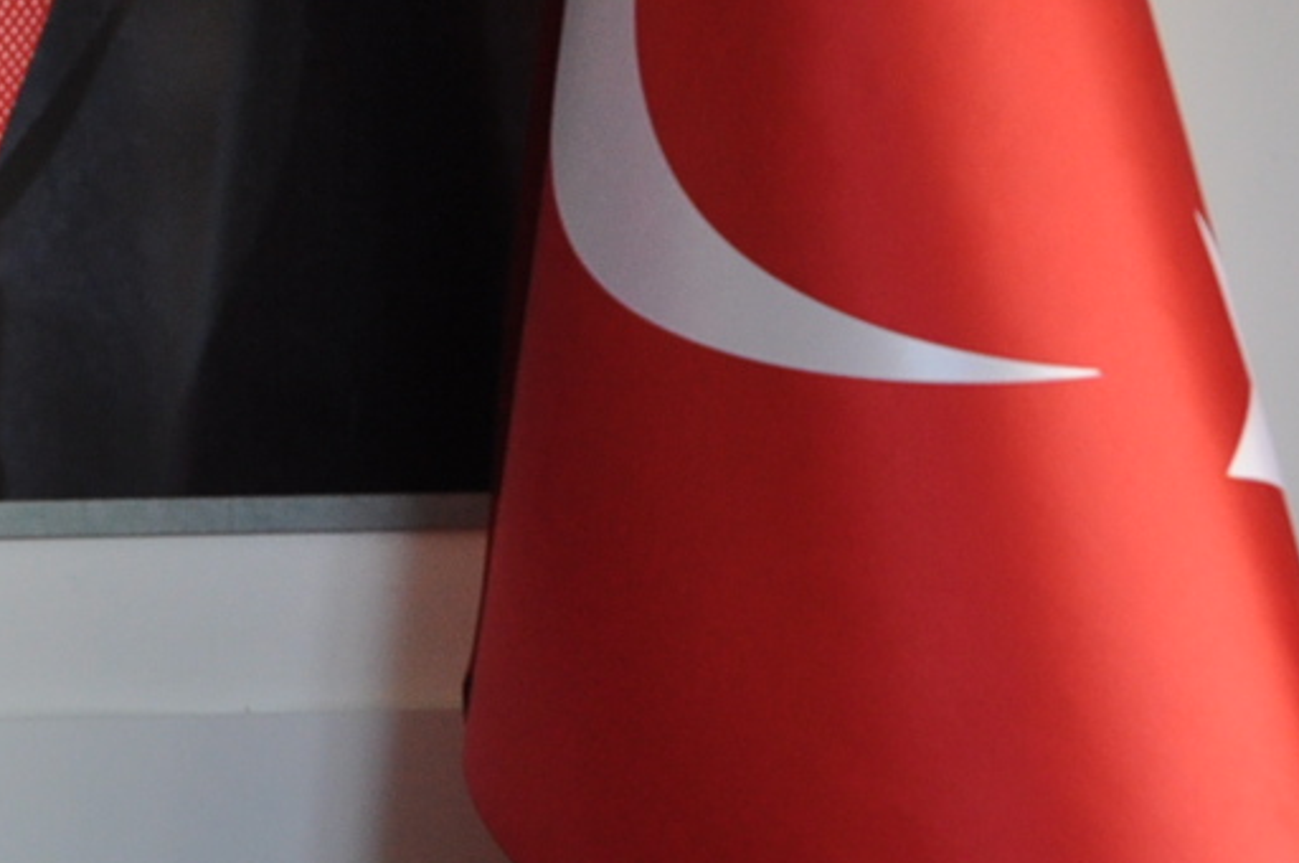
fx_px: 4072
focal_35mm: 113
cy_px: 495
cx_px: -1020
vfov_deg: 12.1
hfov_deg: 15.6
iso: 400
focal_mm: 18
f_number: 4.5
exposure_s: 1/80
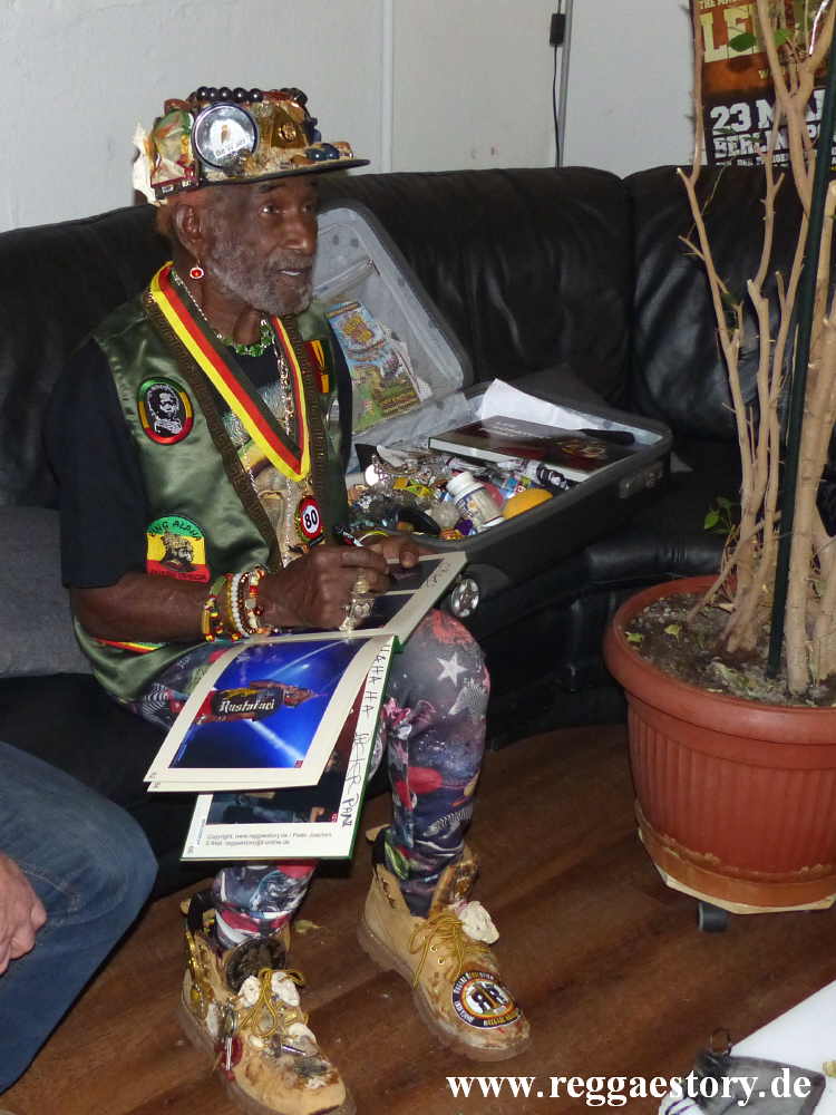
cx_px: 418
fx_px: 1030
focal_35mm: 32
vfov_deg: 56.8
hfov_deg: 44.2
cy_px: 558
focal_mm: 5.7
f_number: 2.8
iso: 400
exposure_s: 1/160
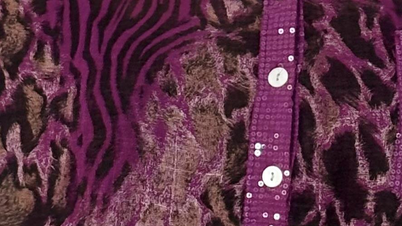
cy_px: 43
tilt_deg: +2.9
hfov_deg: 8.3
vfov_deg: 4.7
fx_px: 2750
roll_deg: -0.9
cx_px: 330
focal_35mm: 258
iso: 125
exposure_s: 1/60
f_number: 1.6
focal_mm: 5.96
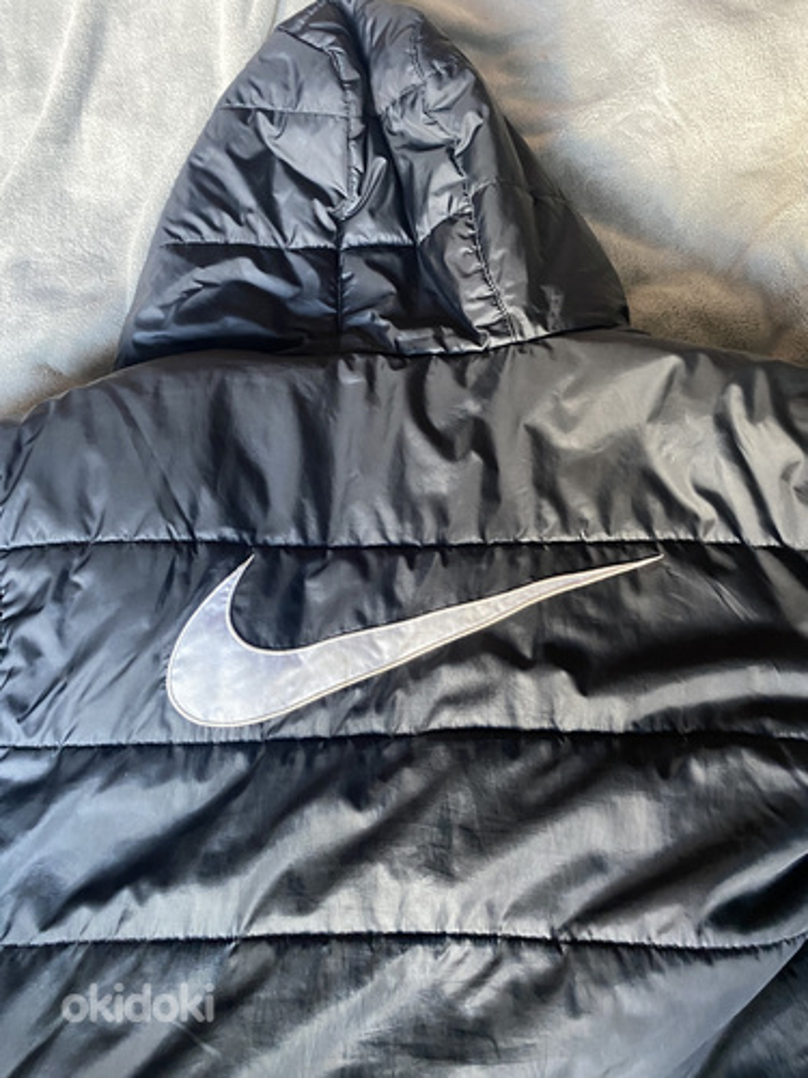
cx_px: 404
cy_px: 539
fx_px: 809
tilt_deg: -69.7
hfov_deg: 53.1
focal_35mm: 26
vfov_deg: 67.3
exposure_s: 1/32
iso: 640
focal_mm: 4.25
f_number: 1.8
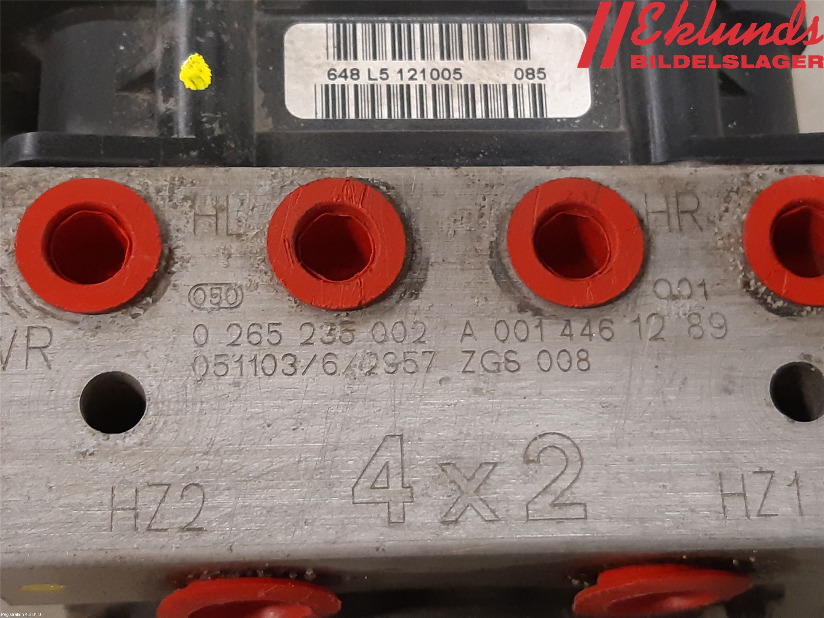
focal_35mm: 26
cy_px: 309
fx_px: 619
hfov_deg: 67.3
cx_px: 412
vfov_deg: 53.1
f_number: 1.7
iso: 200
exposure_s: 1/50
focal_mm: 3.93
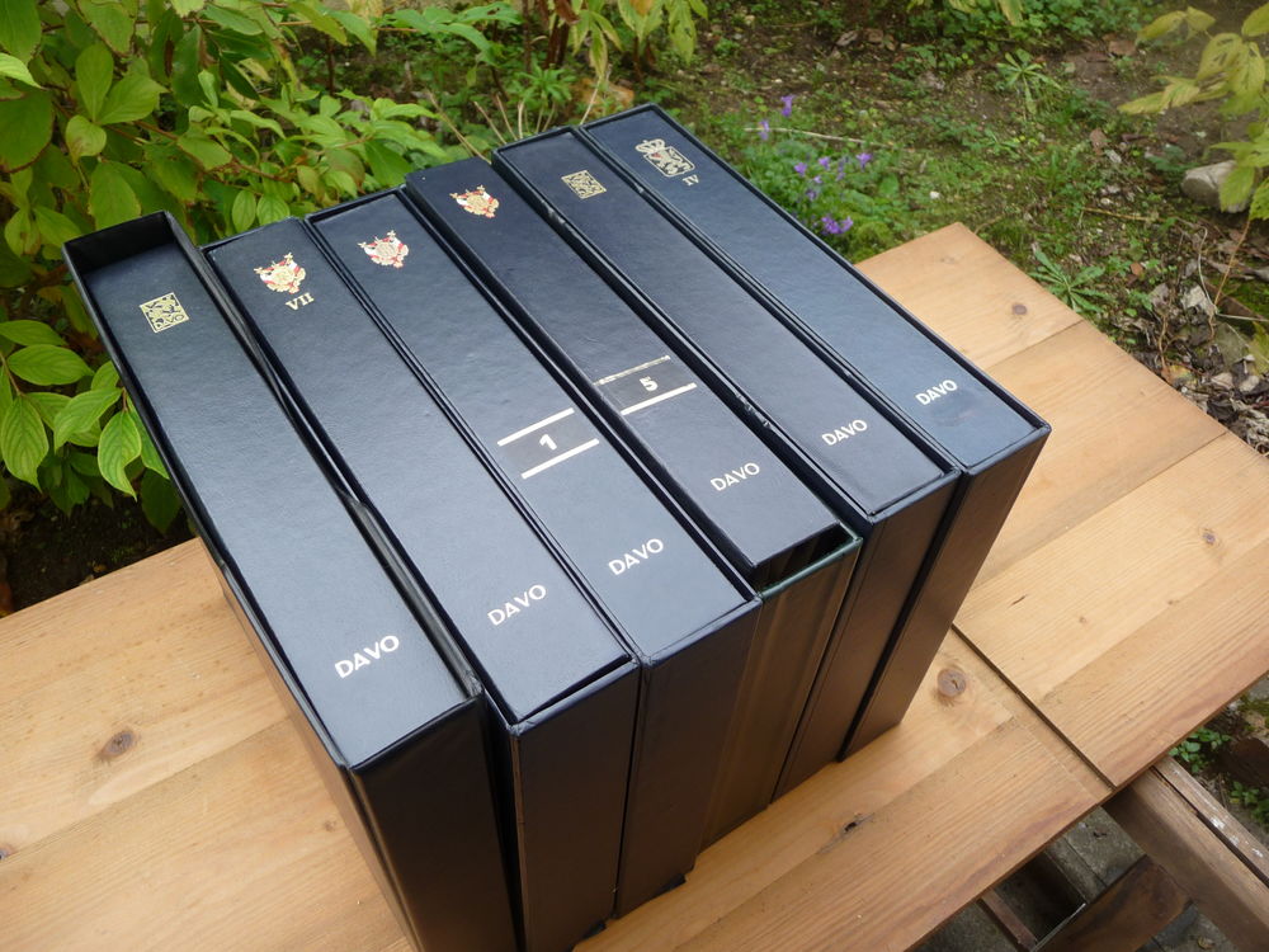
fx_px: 1100
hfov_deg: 60.0
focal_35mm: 30
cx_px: 634
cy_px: 476
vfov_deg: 46.8
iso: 100
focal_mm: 5
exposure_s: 1/50
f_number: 3.4
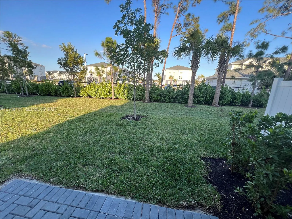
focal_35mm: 13
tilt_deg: -14.7
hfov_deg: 106.2
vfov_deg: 89.9
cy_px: 110
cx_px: 146
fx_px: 110
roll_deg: -2.8
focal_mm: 1.57
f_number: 1.8
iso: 32
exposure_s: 1/214
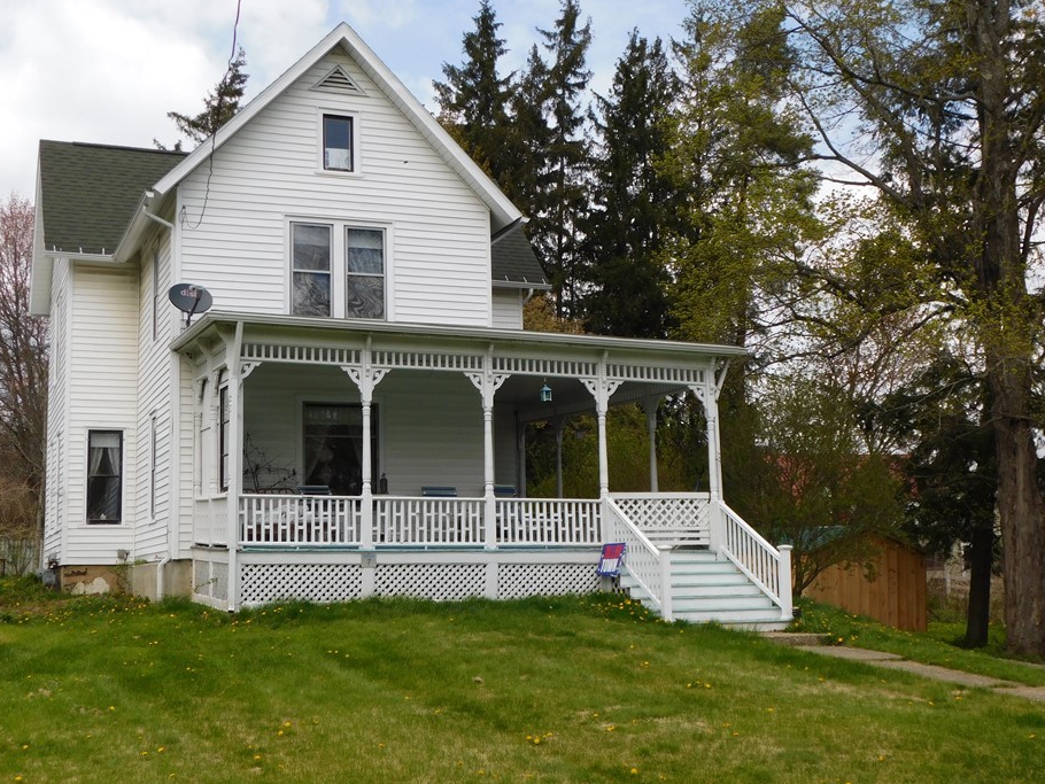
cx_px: 521
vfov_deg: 32.2
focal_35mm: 45
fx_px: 1359
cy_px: 375
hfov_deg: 42.1
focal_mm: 7.1
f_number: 3.6
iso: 125
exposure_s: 1/800
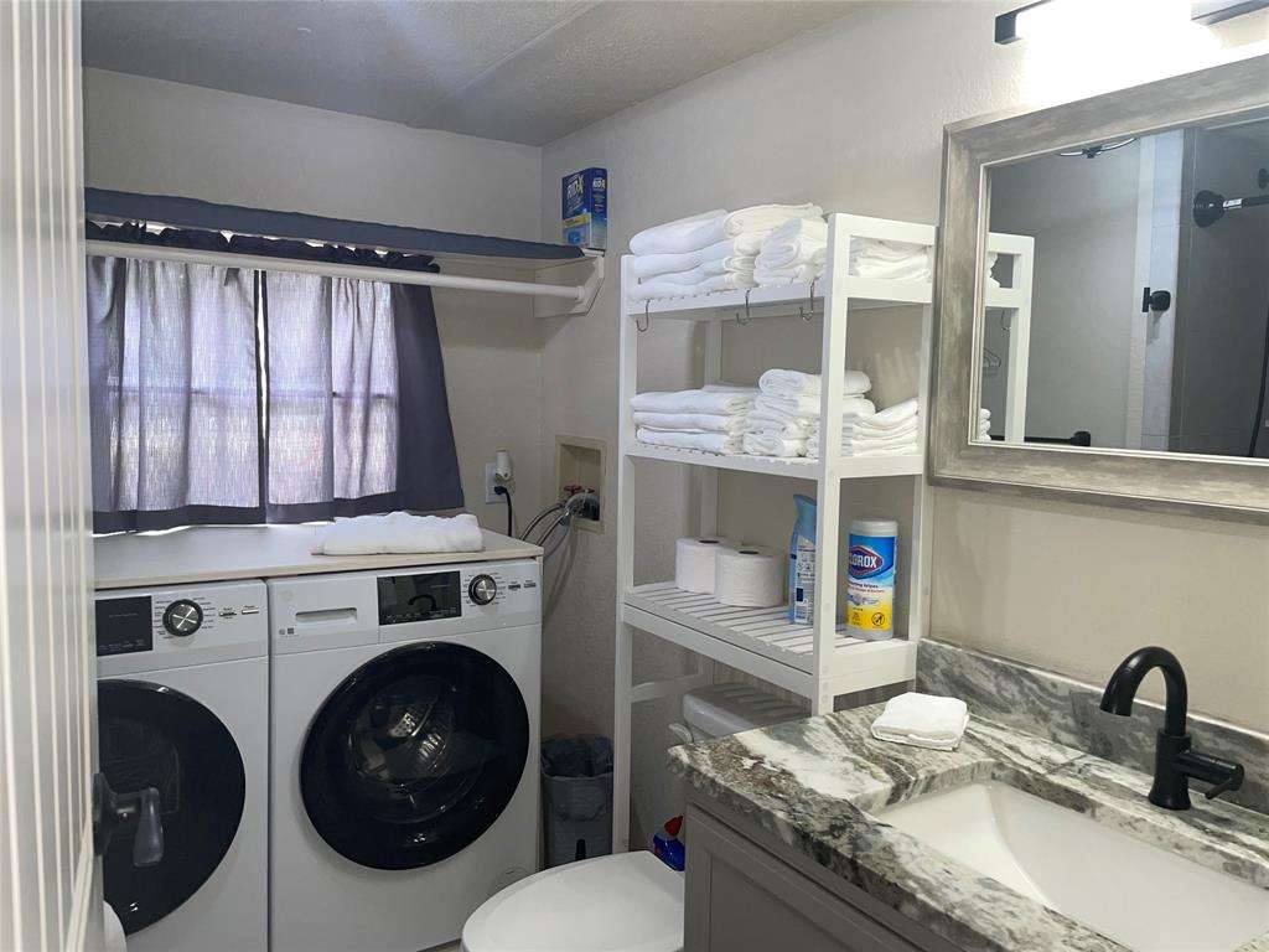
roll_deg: -1.5
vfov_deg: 53.1
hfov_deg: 67.3
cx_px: 634
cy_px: 476
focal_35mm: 26
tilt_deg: -5.6
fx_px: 953
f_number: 1.6
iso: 80
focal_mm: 4.2
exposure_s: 1/120
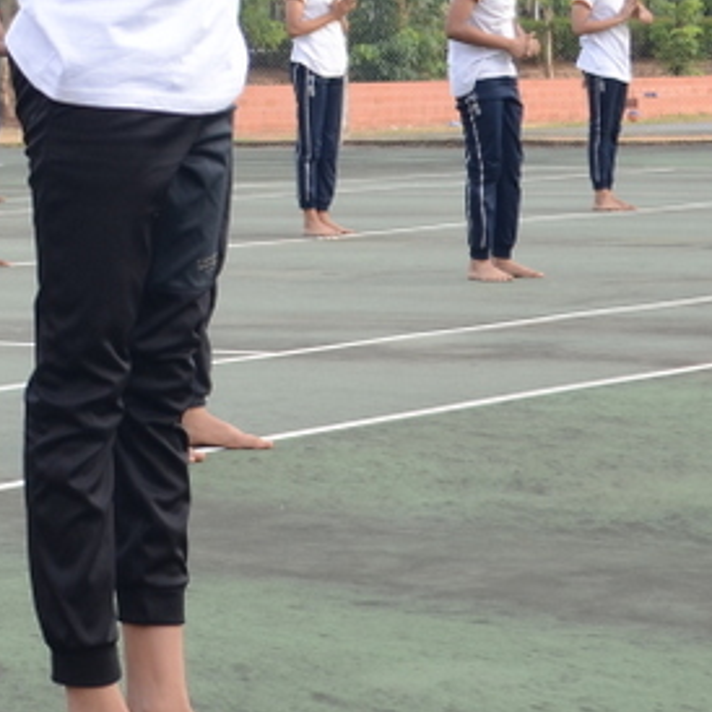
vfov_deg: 11.9
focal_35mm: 145
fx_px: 3374
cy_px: 6
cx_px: 86
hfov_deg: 12.0
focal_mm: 26
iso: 250
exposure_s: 1/200
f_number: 5
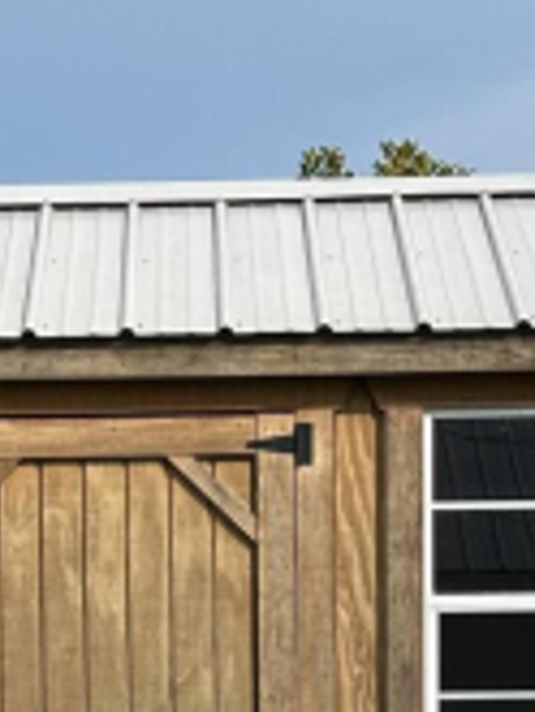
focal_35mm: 194
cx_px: 0
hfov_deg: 7.6
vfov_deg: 10.0
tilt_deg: -2.2
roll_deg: +0.8
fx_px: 3993
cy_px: 887
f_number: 1.78
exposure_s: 1/3597
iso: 64
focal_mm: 6.86
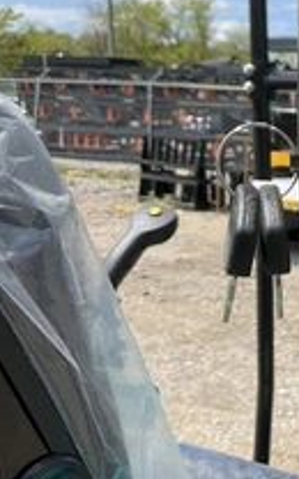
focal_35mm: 59
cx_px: 419
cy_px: 221
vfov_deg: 34.5
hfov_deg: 19.7
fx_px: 769
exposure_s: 1/1342
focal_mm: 3
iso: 25
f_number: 1.8
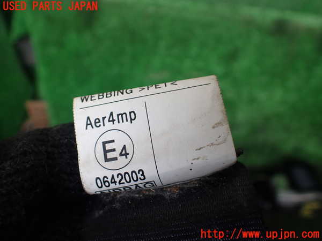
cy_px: 120
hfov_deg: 60.0
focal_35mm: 30
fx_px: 279
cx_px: 161
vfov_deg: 46.8
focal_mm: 5.4
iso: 100
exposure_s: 1/160
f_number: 2.3
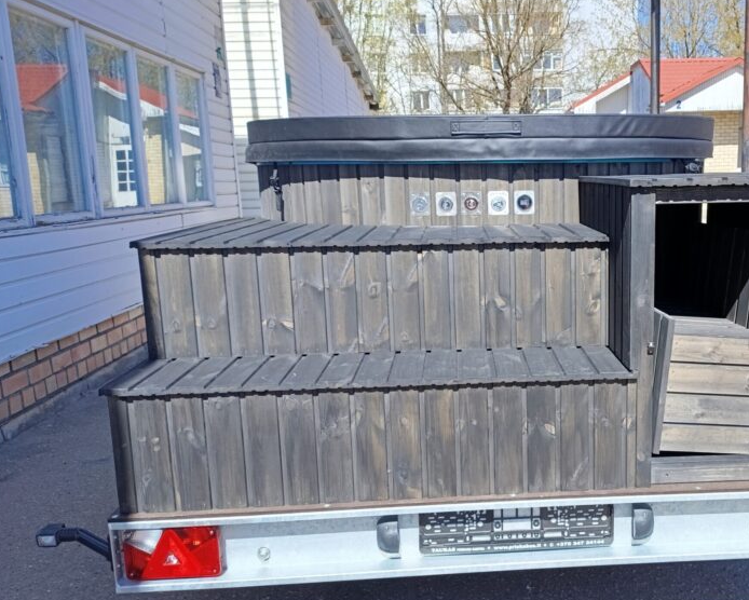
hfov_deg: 48.9
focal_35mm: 36
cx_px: 528
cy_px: 332
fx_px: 798
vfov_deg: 41.1
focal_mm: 4.71
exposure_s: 1/299
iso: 50
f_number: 1.7
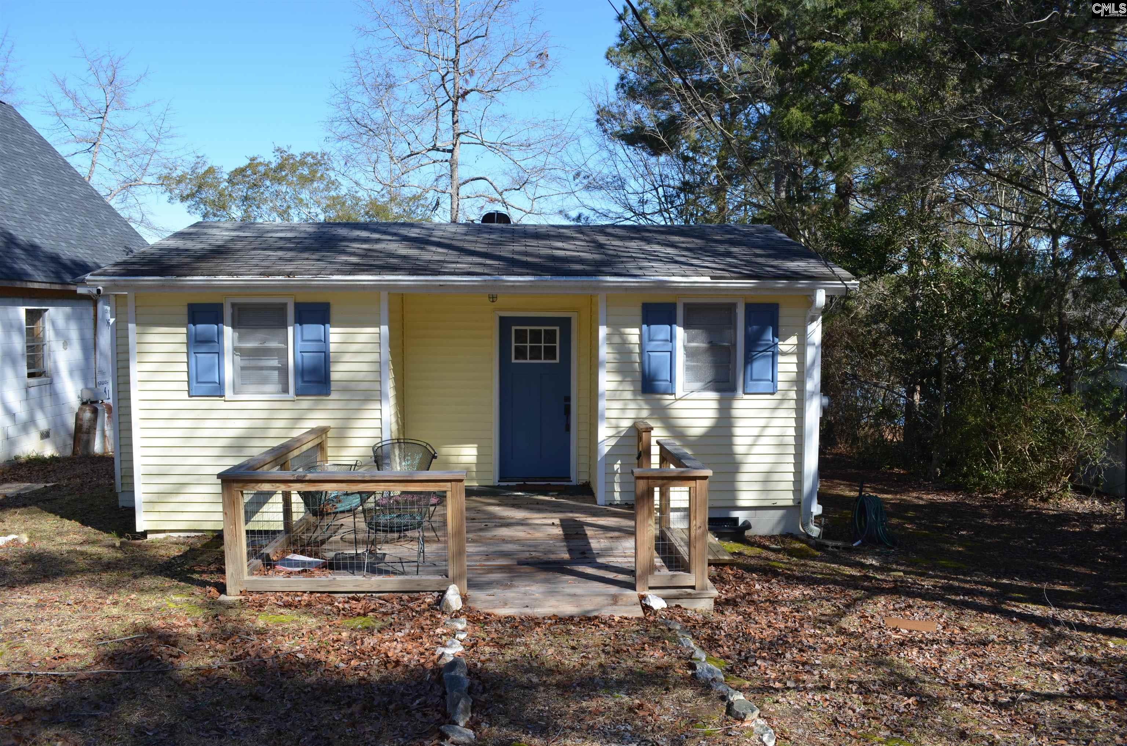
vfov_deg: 47.7
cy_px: 373
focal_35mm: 27
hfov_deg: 67.5
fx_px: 843
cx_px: 564
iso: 180
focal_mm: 18
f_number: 8
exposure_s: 1/250
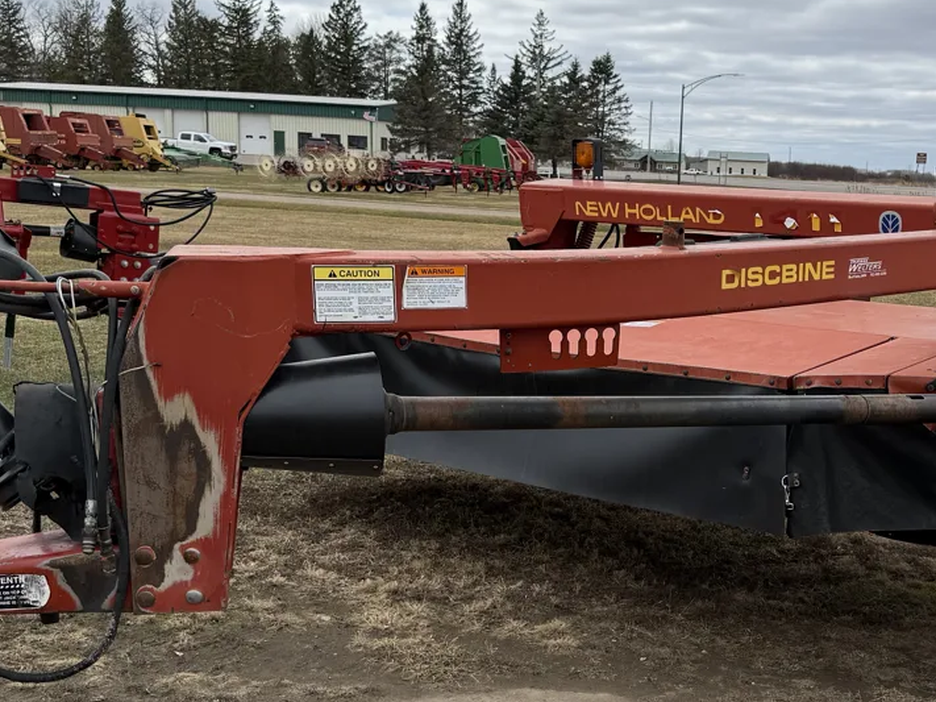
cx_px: 695
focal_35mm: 54
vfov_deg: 26.8
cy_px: 475
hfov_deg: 34.8
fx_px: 1460
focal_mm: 6.76
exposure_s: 1/3425
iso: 80
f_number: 1.78
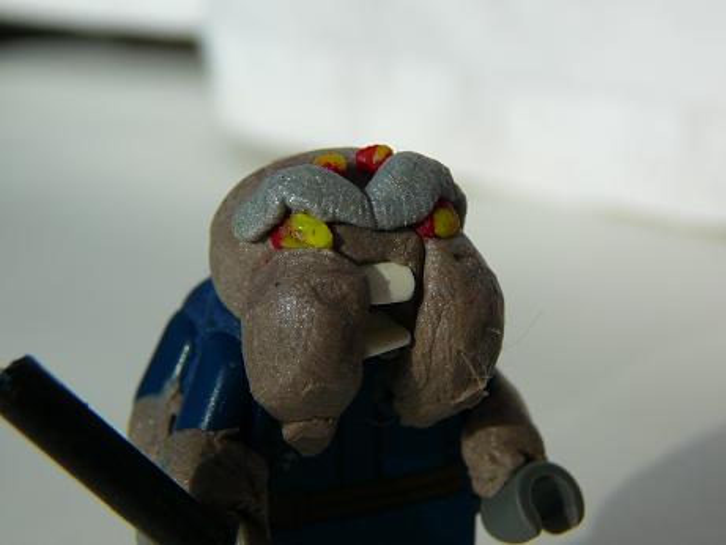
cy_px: 272
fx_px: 1364
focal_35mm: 65
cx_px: 363
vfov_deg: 22.6
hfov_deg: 29.8
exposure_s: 1/800
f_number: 3.6
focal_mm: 9.7
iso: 80
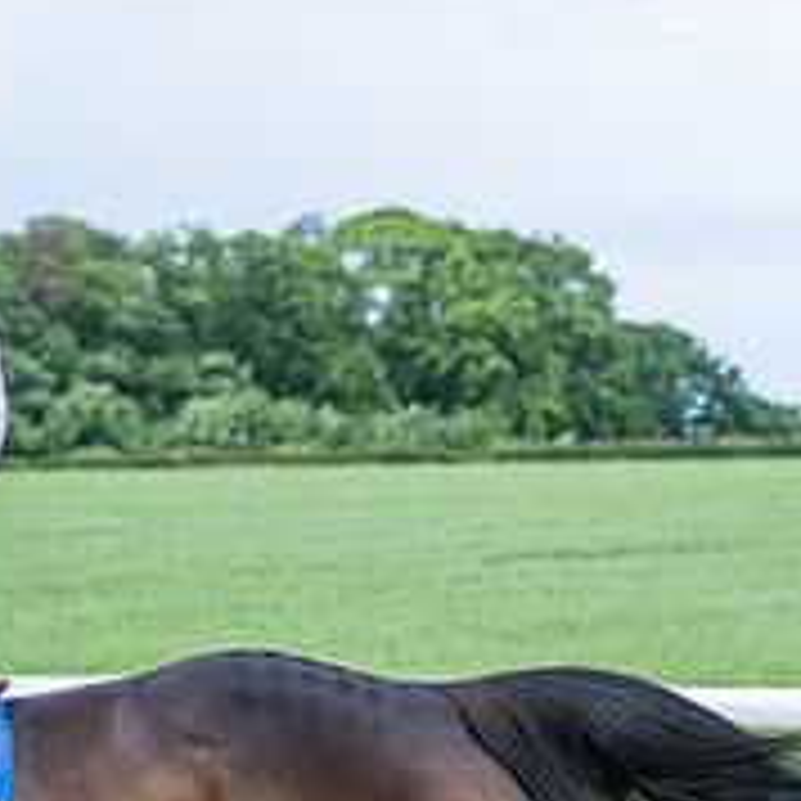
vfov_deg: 6.2
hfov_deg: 6.2
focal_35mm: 282
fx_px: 7383
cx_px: -86
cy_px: 639
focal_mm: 70
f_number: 4
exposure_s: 1/2500
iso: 400
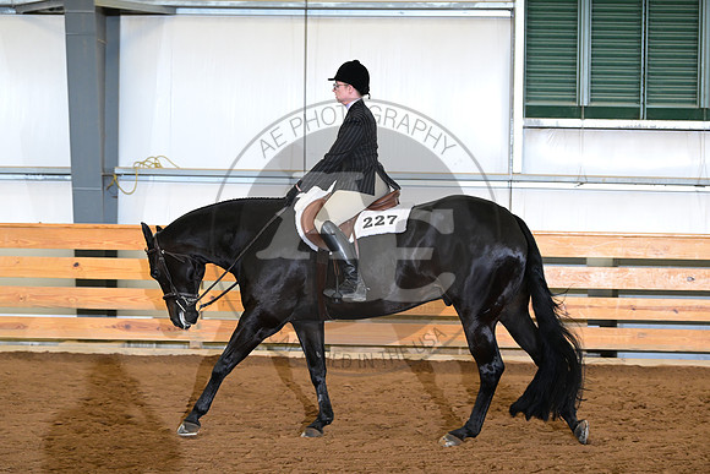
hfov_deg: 20.0
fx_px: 2012
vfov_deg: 13.4
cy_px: 237
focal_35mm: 102
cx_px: 355
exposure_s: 1/200
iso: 2000
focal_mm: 102
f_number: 5
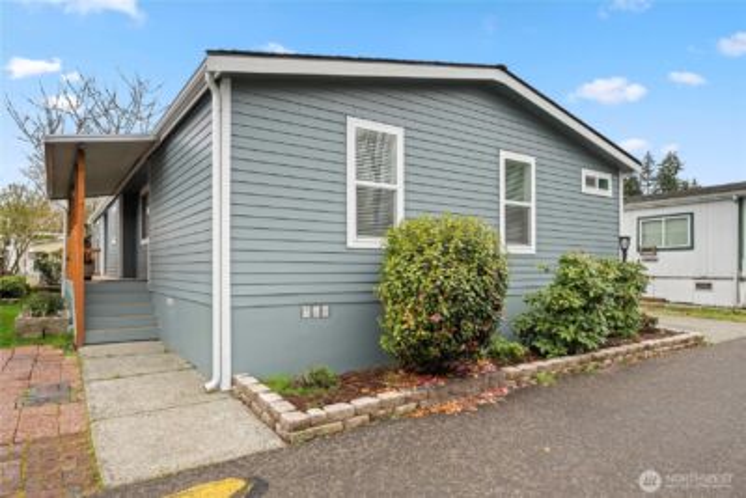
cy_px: 249
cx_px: 373
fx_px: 446
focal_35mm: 22
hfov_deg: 79.9
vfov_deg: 58.4
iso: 200
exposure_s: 1/40
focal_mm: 21.5
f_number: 8
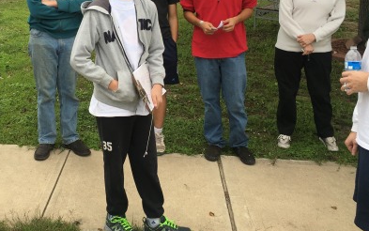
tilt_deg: -9.1
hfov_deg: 39.6
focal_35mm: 50
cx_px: 113
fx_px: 503
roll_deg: +0.0
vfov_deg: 25.4
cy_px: 42
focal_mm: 4.15
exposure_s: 1/388
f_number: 2.2
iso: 25
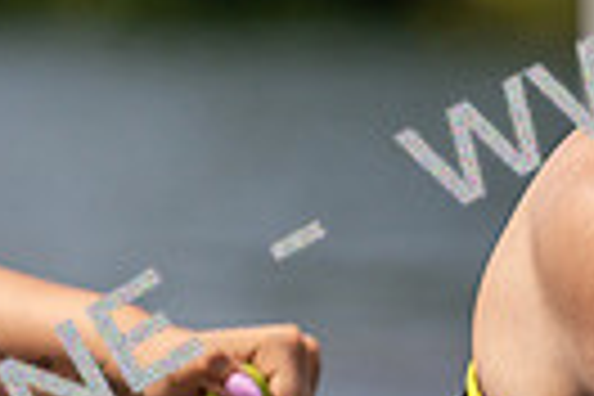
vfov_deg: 1.0
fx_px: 22141
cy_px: 218
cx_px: 954
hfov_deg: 1.5
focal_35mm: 1342
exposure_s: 1/1600
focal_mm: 306
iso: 200
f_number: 6.3
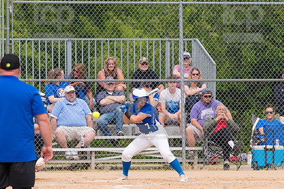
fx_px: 3225
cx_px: 148
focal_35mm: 409
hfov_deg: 5.0
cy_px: 116
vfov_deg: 3.4
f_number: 5.6
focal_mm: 200
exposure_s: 1/1600
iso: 320
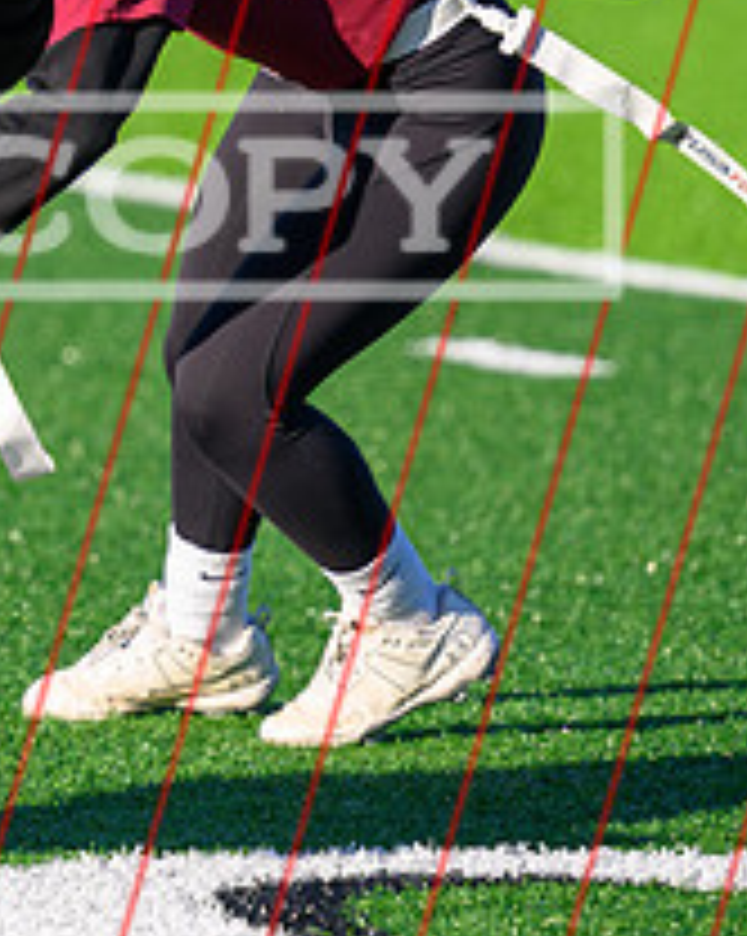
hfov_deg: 2.5
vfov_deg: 3.2
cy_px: 405
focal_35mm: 613
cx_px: -236
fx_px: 16965
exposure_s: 1/1250
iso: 110
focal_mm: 170
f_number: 2.8
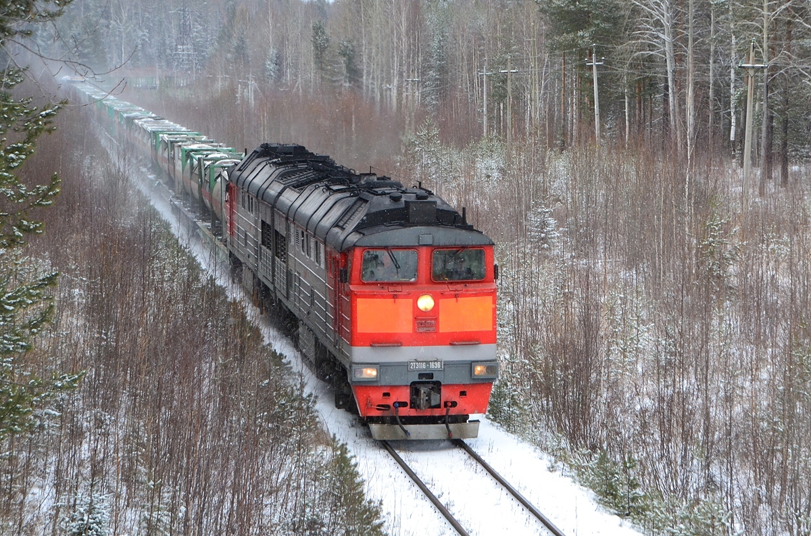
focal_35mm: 93
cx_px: 406
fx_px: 2089
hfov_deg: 22.0
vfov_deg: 14.6
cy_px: 268
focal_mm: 62
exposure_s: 1/160
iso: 800
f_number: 9
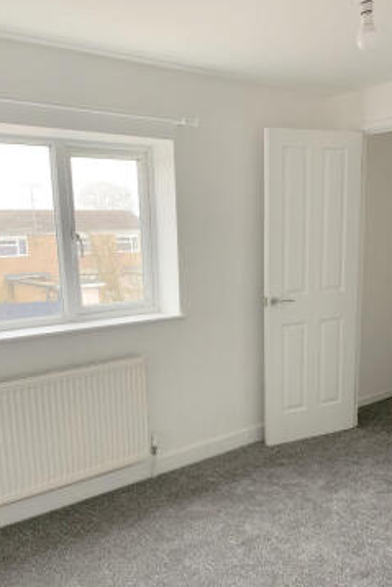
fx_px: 538
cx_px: 197
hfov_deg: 40.0
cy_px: 355
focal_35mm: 33
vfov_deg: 56.7
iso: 100
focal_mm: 4.25
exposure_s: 1/87
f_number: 1.8
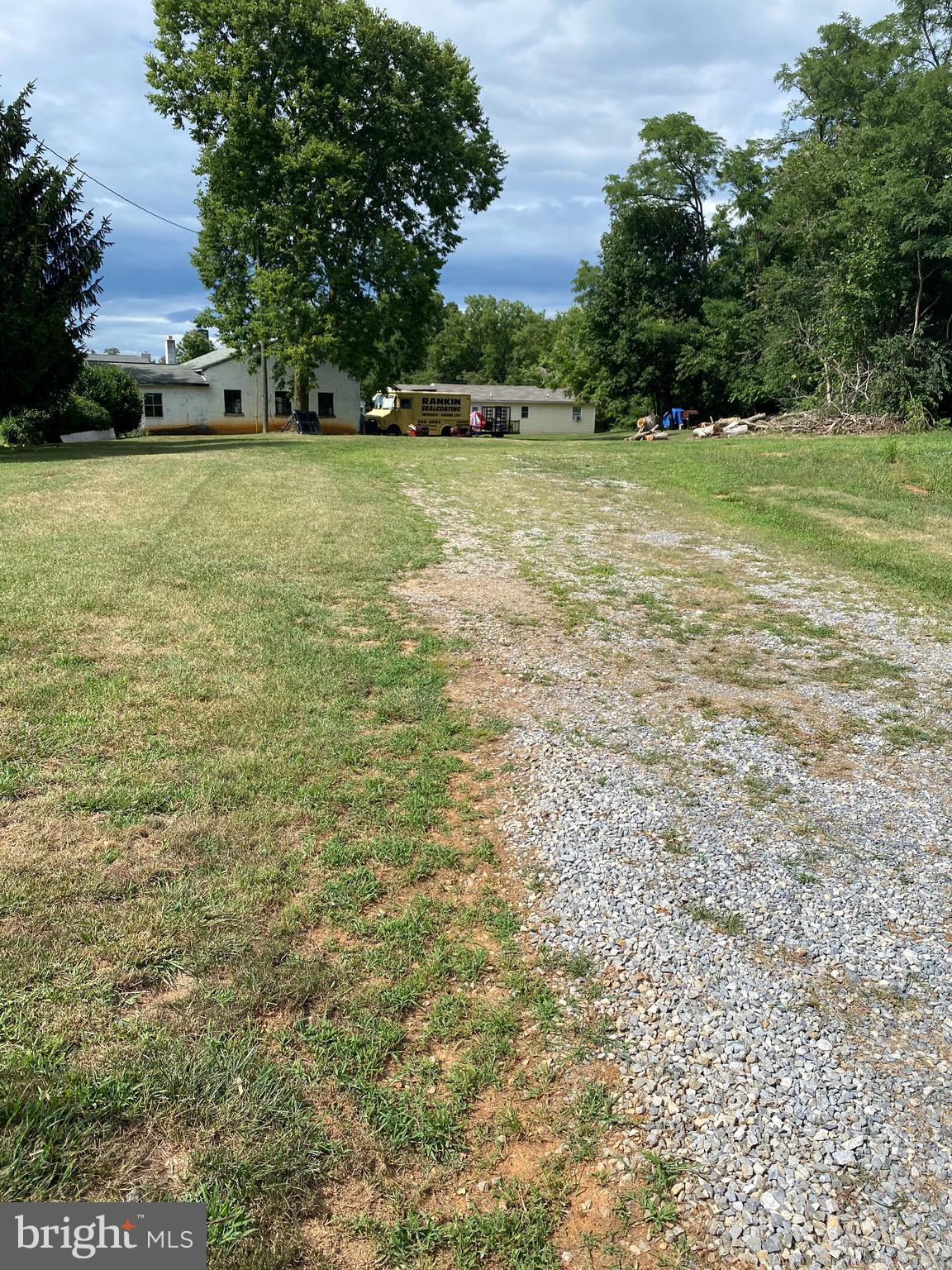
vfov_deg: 67.3
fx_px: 953
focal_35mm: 26
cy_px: 635
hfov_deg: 53.1
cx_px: 476
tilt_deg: -11.5
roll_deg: -0.7
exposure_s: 1/3125
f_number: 1.8
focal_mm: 4.25
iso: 32
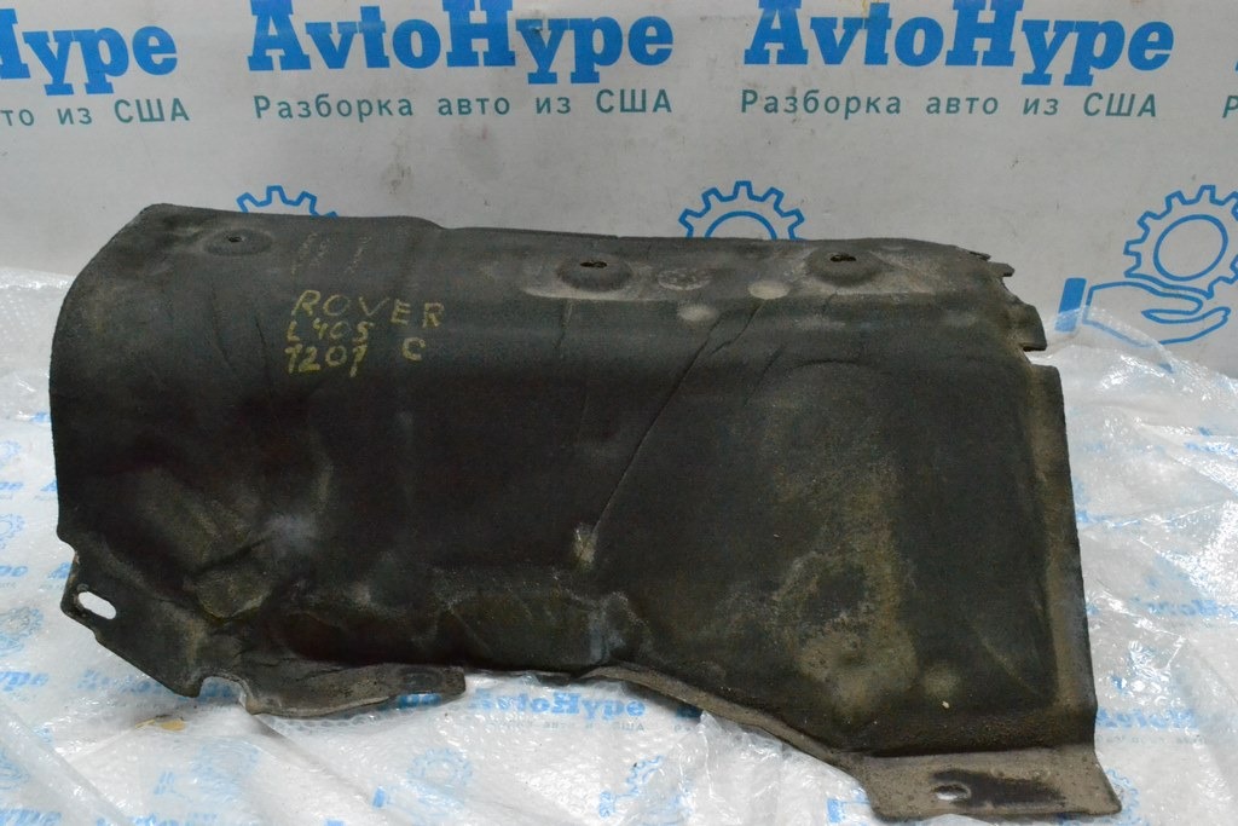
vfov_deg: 40.0
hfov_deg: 57.2
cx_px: 619
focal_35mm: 33
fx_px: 1135
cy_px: 413
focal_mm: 22
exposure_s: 1/160
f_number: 11
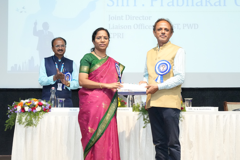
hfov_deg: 27.7
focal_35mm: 73
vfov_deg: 18.7
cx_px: 120
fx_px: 487
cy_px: 80
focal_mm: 49.1
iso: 8000
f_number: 6.3
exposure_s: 1/160
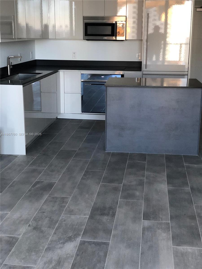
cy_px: 134
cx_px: 101
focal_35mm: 52
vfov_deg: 36.8
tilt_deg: -14.9
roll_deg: -0.6
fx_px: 405
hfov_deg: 28.0
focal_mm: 6
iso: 160
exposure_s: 1/24
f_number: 2.4
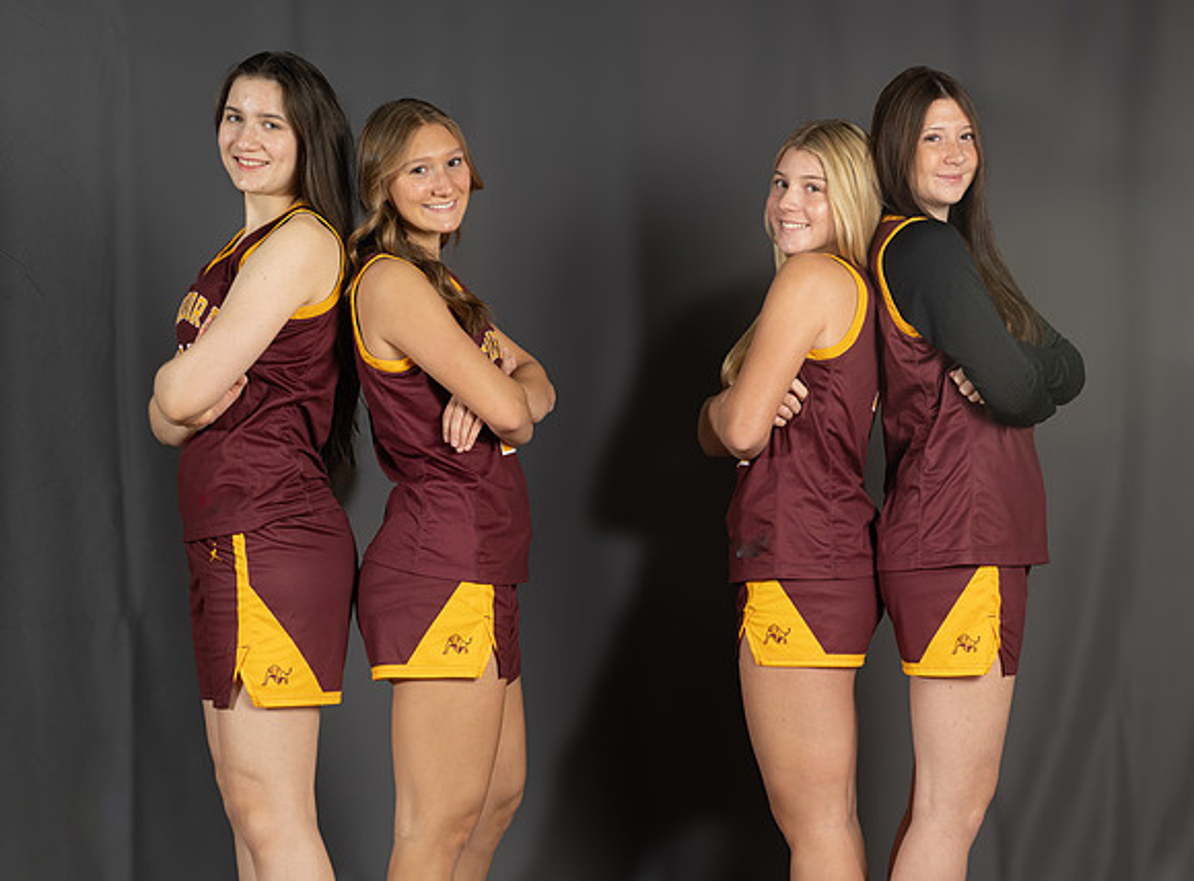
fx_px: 3461
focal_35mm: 101
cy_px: 434
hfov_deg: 19.5
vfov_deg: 14.5
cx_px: 864
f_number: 8
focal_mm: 70
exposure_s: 1/200
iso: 200
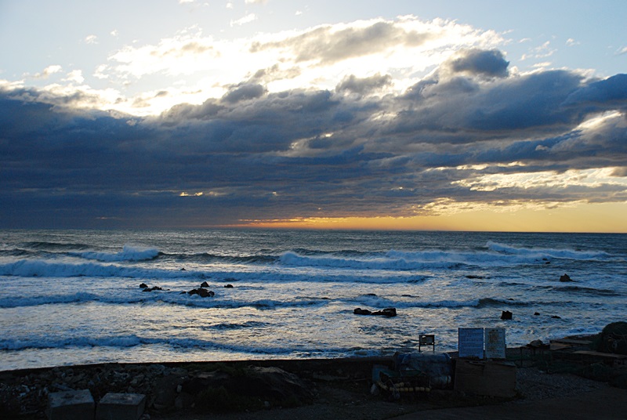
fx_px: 837
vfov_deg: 28.2
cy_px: 210
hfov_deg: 41.1
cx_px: 314
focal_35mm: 48
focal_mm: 32
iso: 400
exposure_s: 1/1250
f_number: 6.3
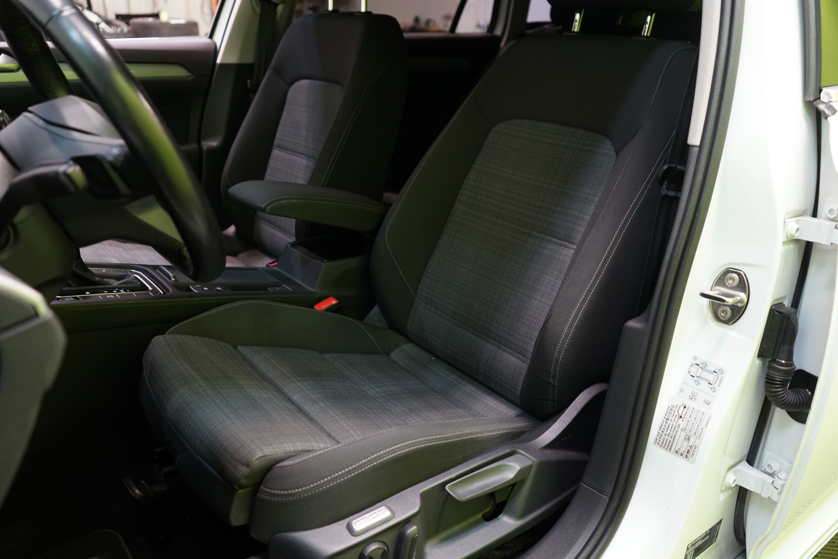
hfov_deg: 65.5
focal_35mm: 28
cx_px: 419
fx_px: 652
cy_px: 280
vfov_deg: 46.4
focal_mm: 28
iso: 800
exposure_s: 1/30
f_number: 3.5
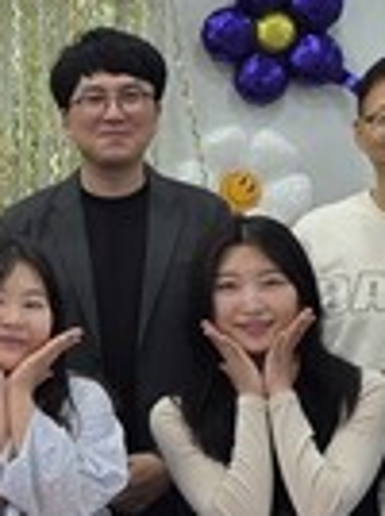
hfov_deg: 8.4
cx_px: -424
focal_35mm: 165
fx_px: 2455
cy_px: 289
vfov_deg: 12.0
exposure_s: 1/120
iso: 50
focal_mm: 6.3
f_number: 1.7
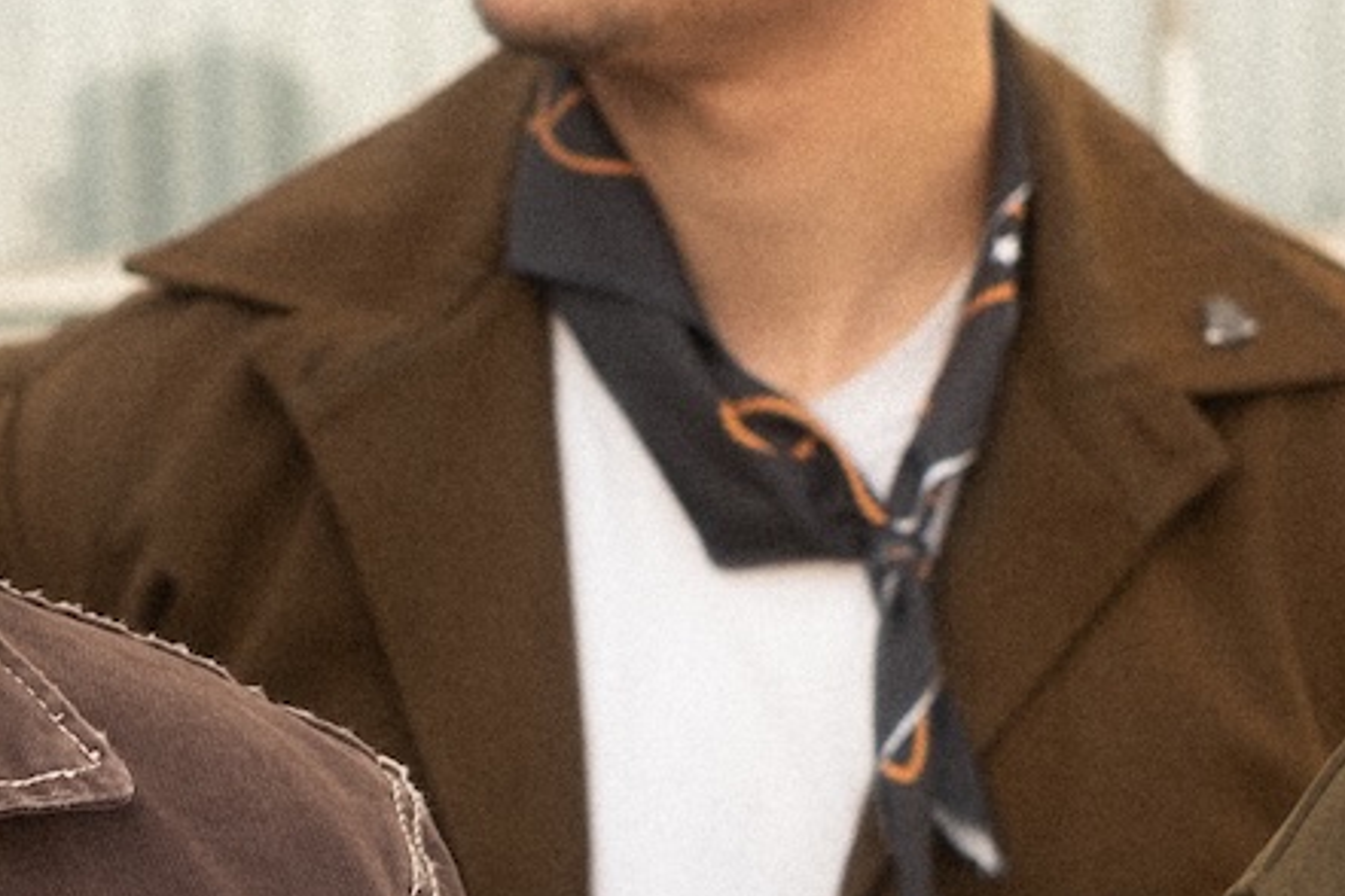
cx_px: 412
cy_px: 626
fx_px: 8480
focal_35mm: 227
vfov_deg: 6.0
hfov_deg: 9.1
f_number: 2.5
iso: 125
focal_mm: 33
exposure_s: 1/170
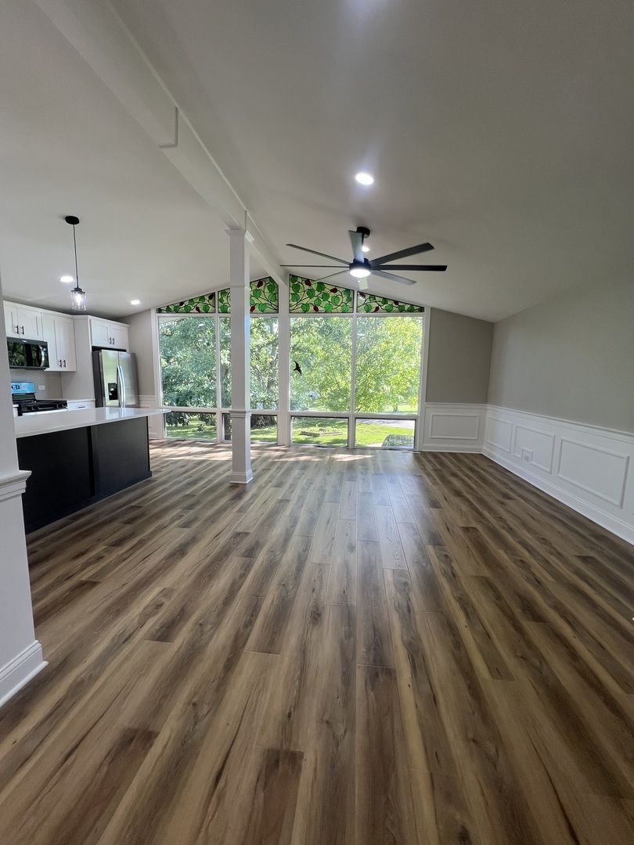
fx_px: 317
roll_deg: -1.3
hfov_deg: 89.9
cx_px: 317
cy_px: 422
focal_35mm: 13
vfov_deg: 106.2
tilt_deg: -5.7
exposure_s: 1/120
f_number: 1.8
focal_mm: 1.57
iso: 50
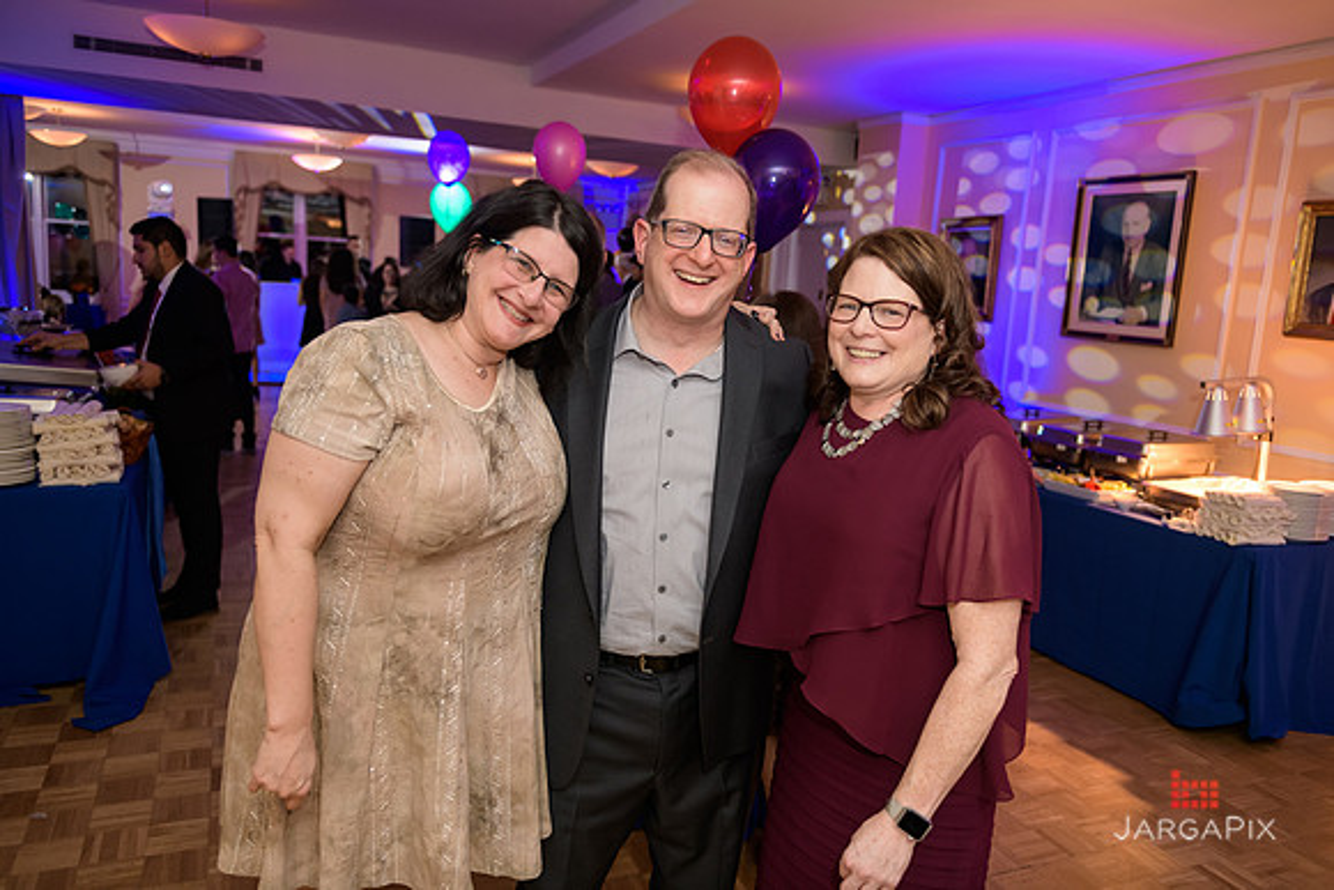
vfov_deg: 48.0
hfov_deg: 67.4
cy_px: 445
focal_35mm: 27
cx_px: 667
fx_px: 1001
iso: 800
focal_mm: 27
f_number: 3.2
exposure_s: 1/125
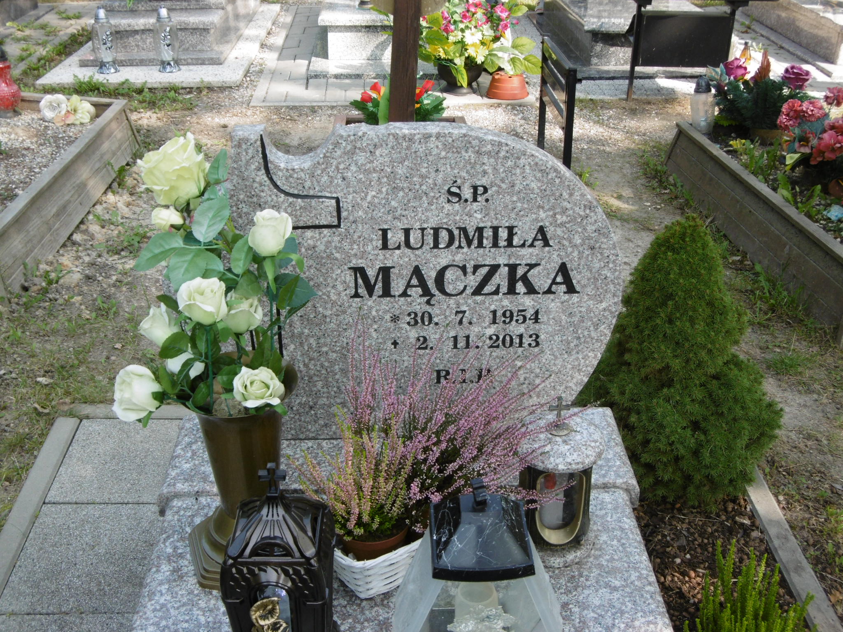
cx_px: 422
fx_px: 1047
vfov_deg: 33.6
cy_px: 316
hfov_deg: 43.9
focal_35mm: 43
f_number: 3.8
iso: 100
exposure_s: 1/160
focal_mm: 7.7
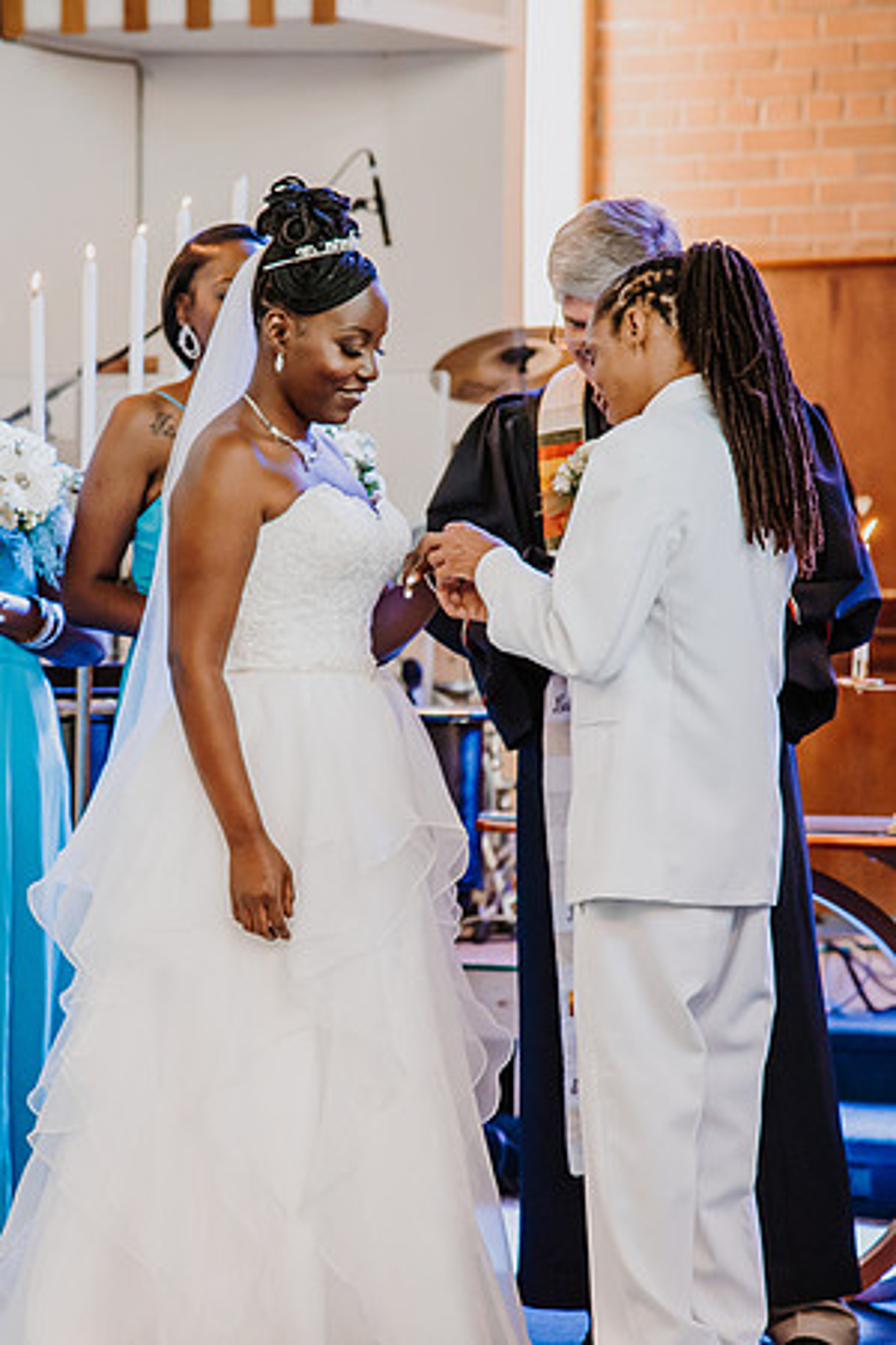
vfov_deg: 11.4
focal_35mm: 180
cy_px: 672
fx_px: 6714
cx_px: 342
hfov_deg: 7.6
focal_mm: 120
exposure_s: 1/125
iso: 1100
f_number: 4
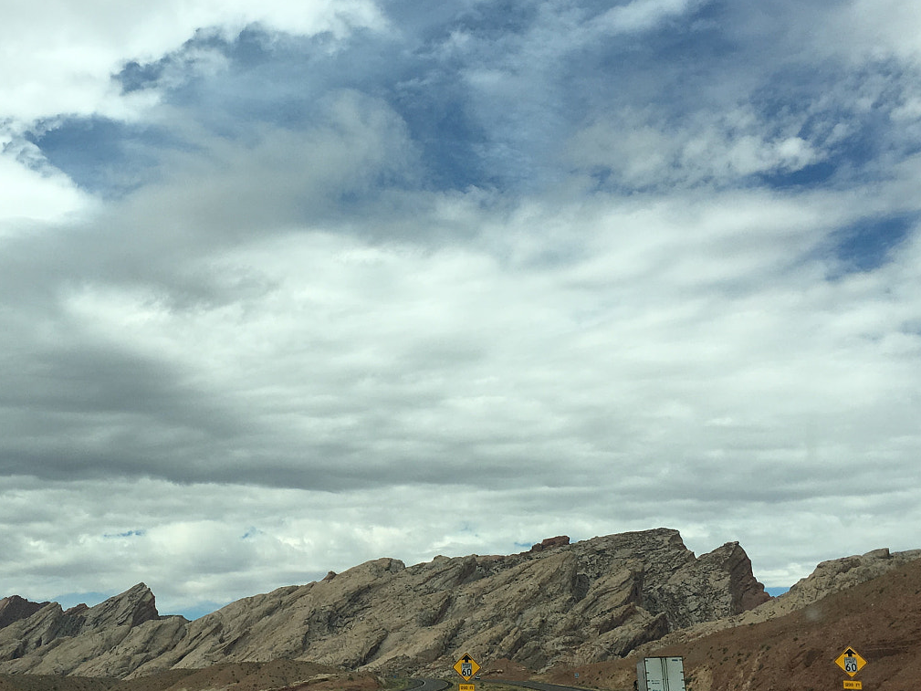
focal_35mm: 46
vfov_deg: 31.5
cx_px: 345
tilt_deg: +14.8
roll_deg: +2.0
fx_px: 1224
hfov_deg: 40.9
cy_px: 397
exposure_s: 1/2198
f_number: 2.2
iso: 25
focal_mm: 4.15
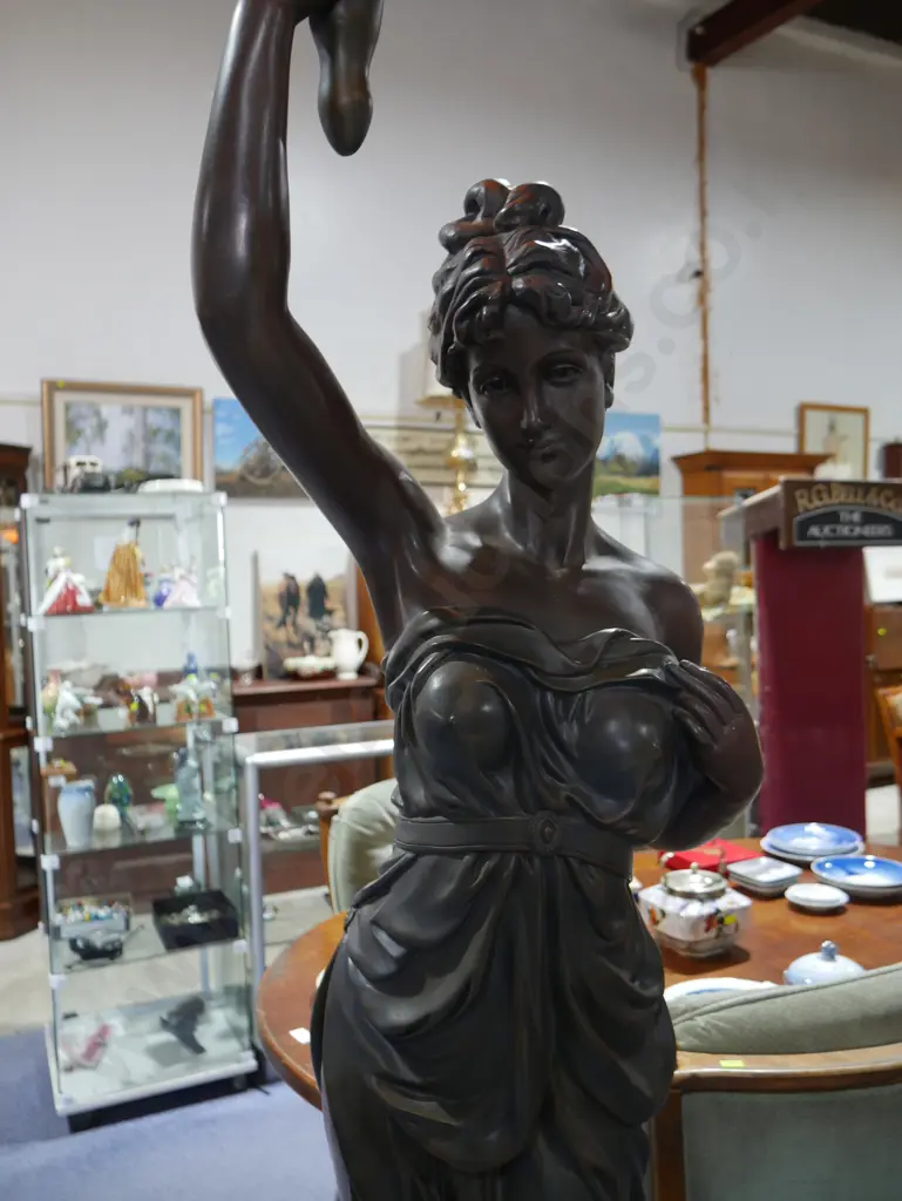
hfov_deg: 49.8
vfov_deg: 63.4
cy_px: 600
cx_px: 451
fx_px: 972
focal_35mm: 28
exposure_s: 1/60
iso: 500
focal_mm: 14
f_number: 3.5
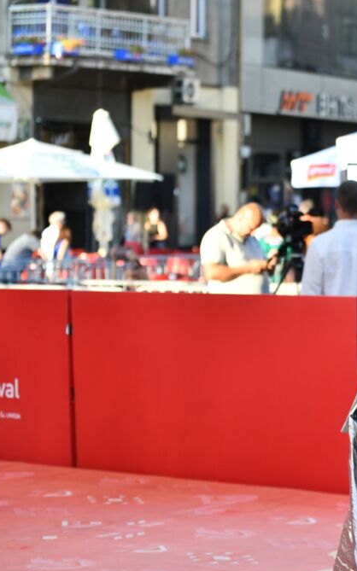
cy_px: 320
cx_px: 424
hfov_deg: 10.1
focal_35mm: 128
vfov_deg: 16.3
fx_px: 1993
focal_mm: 70
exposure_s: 1/1250
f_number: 2.8
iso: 640
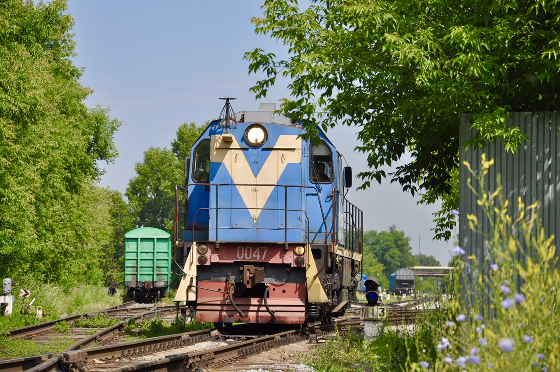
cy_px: 186
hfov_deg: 13.1
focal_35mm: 158
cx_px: 280
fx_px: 2447
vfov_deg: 8.7
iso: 400
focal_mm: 105
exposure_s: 1/2000
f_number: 8
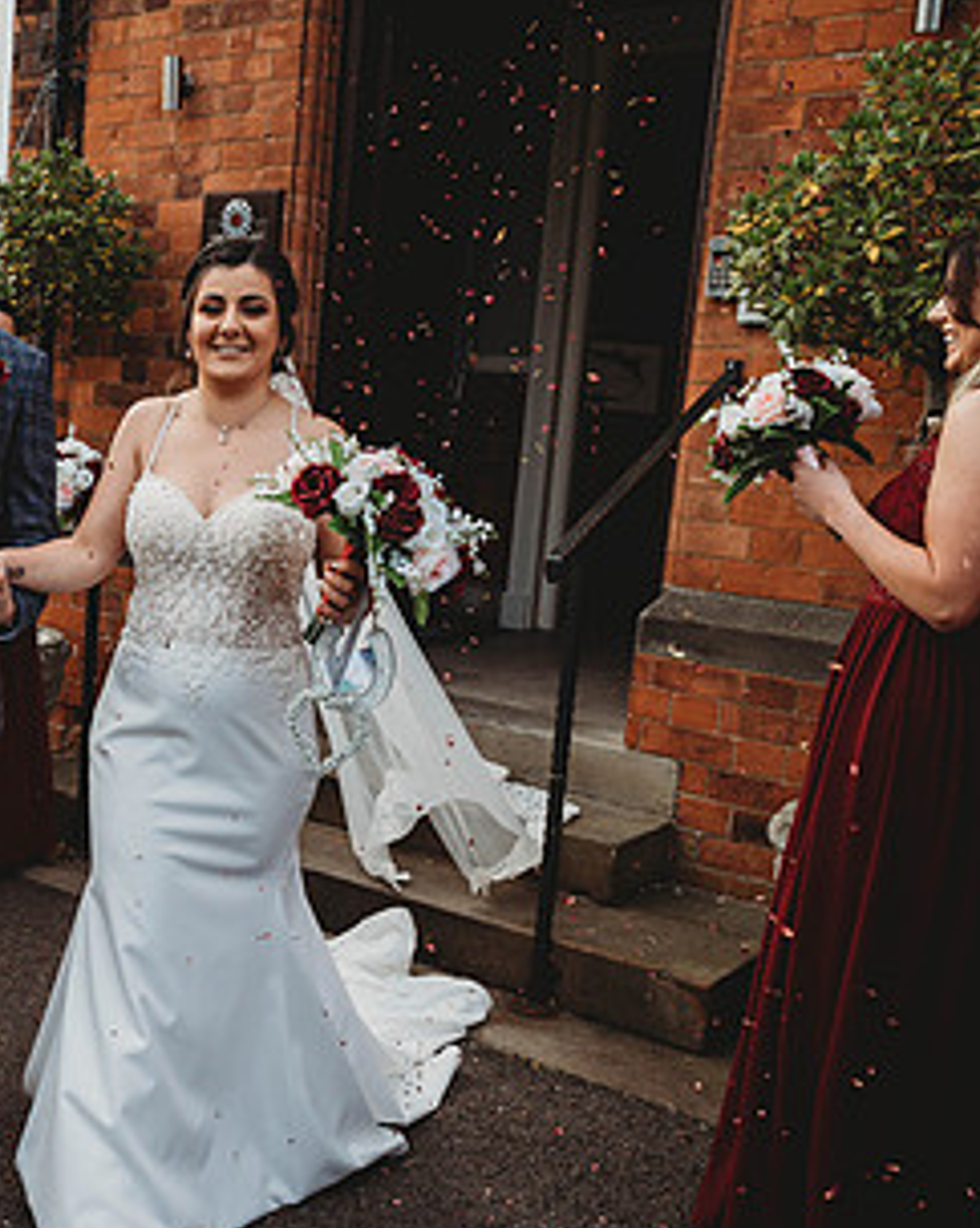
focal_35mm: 44
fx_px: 1597
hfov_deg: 31.8
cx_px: 32
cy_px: 636
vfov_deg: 42.0
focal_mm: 24.5
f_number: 4.5
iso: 400
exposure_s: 1/800
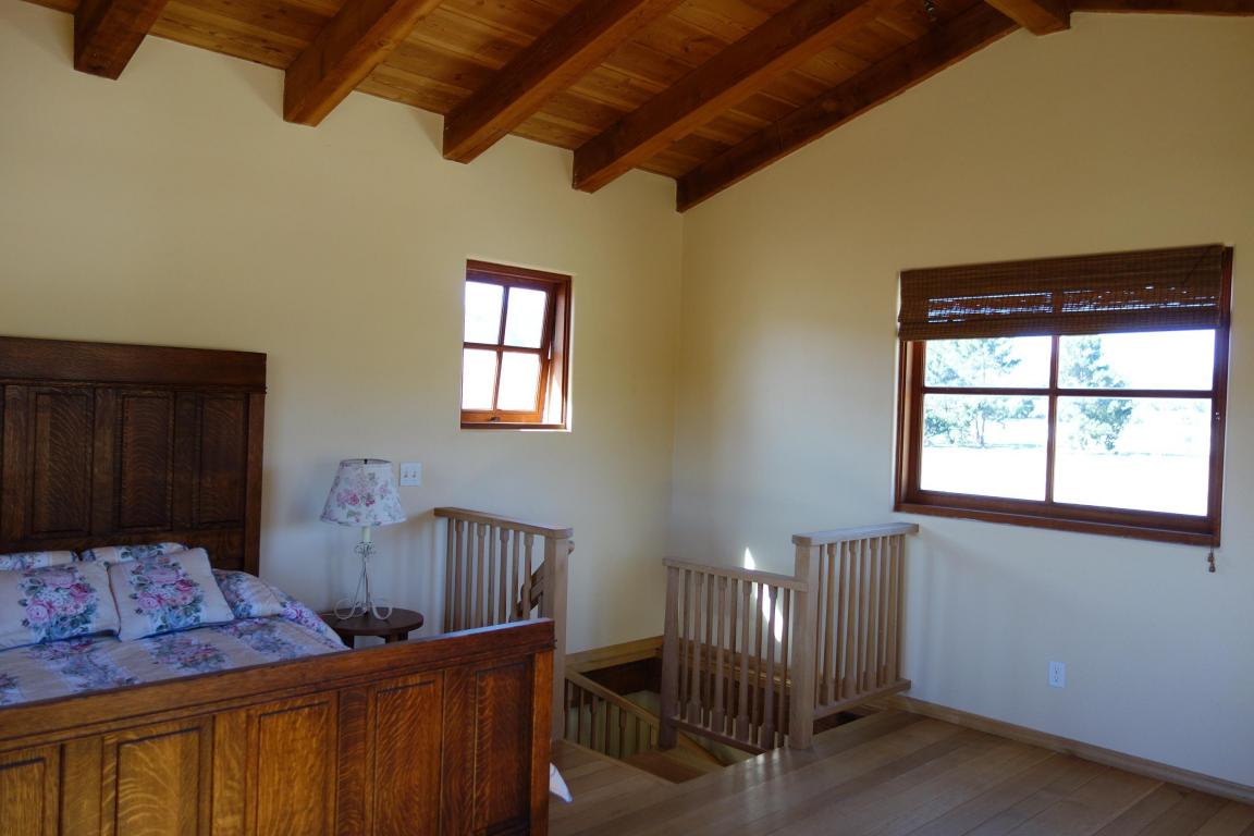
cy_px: 418
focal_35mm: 28
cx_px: 627
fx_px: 975
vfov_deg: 46.4
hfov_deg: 65.5
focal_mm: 10.4
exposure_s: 1/100
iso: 125
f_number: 1.8
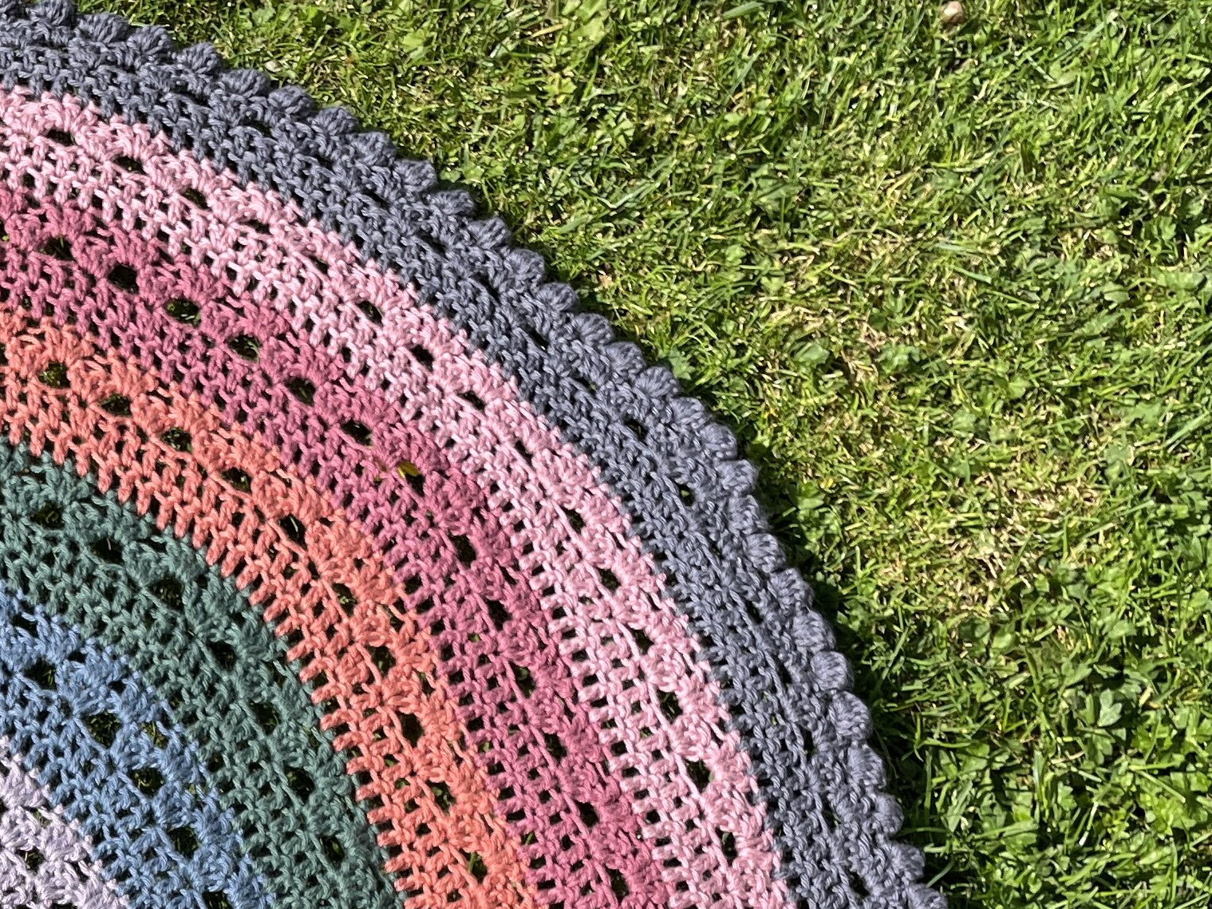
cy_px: 1027
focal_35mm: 69
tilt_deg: -59.5
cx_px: -192
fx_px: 2416
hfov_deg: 25.6
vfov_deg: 20.2
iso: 32
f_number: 1.6
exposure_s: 1/2564
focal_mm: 4.2
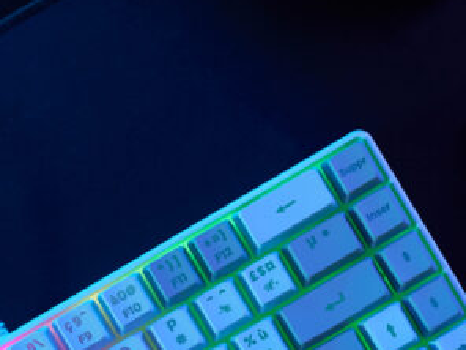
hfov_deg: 16.8
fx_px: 1575
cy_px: 296
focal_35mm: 117
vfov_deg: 12.6
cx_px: 246
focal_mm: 60
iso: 800
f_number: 4.5
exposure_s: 1/100
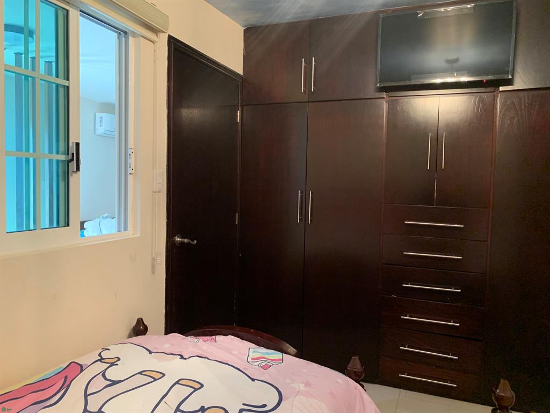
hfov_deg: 67.3
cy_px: 206
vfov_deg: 53.1
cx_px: 275
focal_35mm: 26
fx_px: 413
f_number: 1.8
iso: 400
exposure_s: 1/40
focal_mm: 4.25
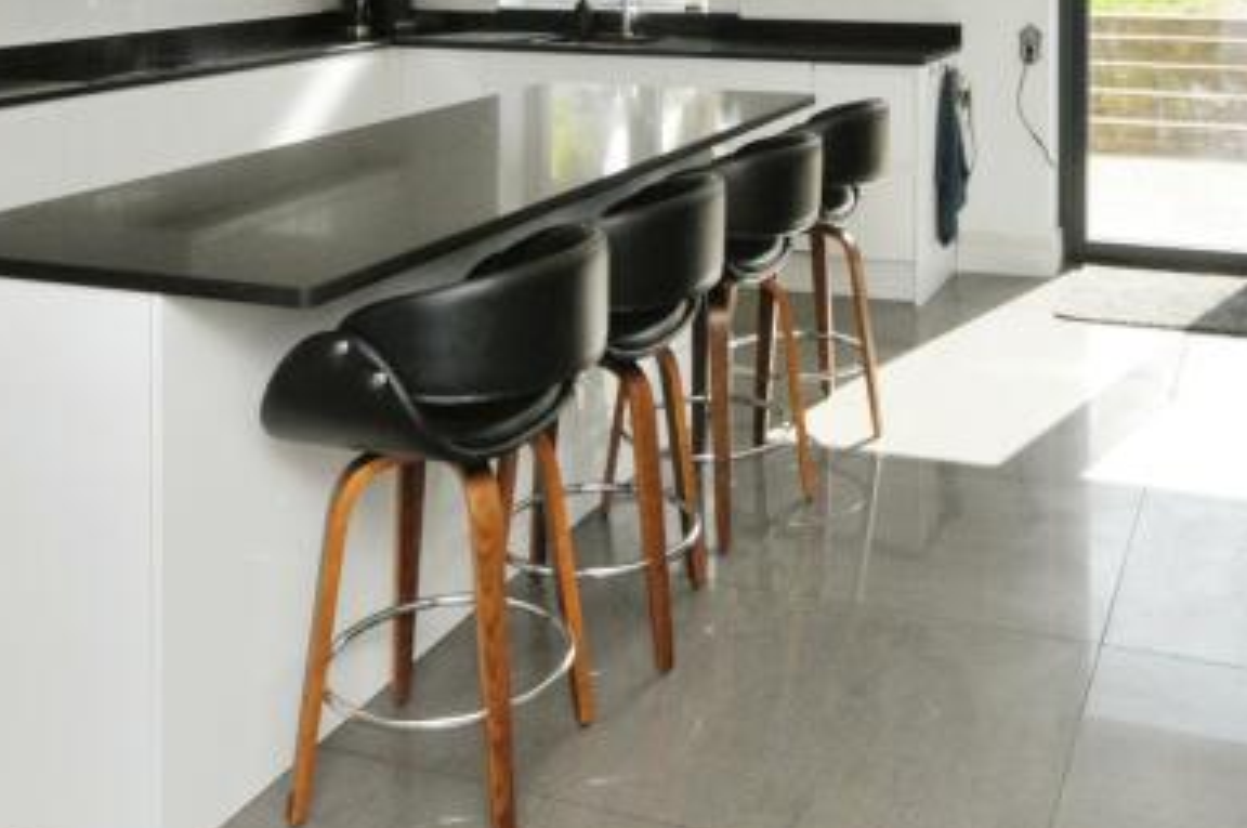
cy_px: -96
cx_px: 789
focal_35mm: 40
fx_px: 1384
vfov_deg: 29.8
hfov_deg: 48.0
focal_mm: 10
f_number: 9
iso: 500
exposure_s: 1/250
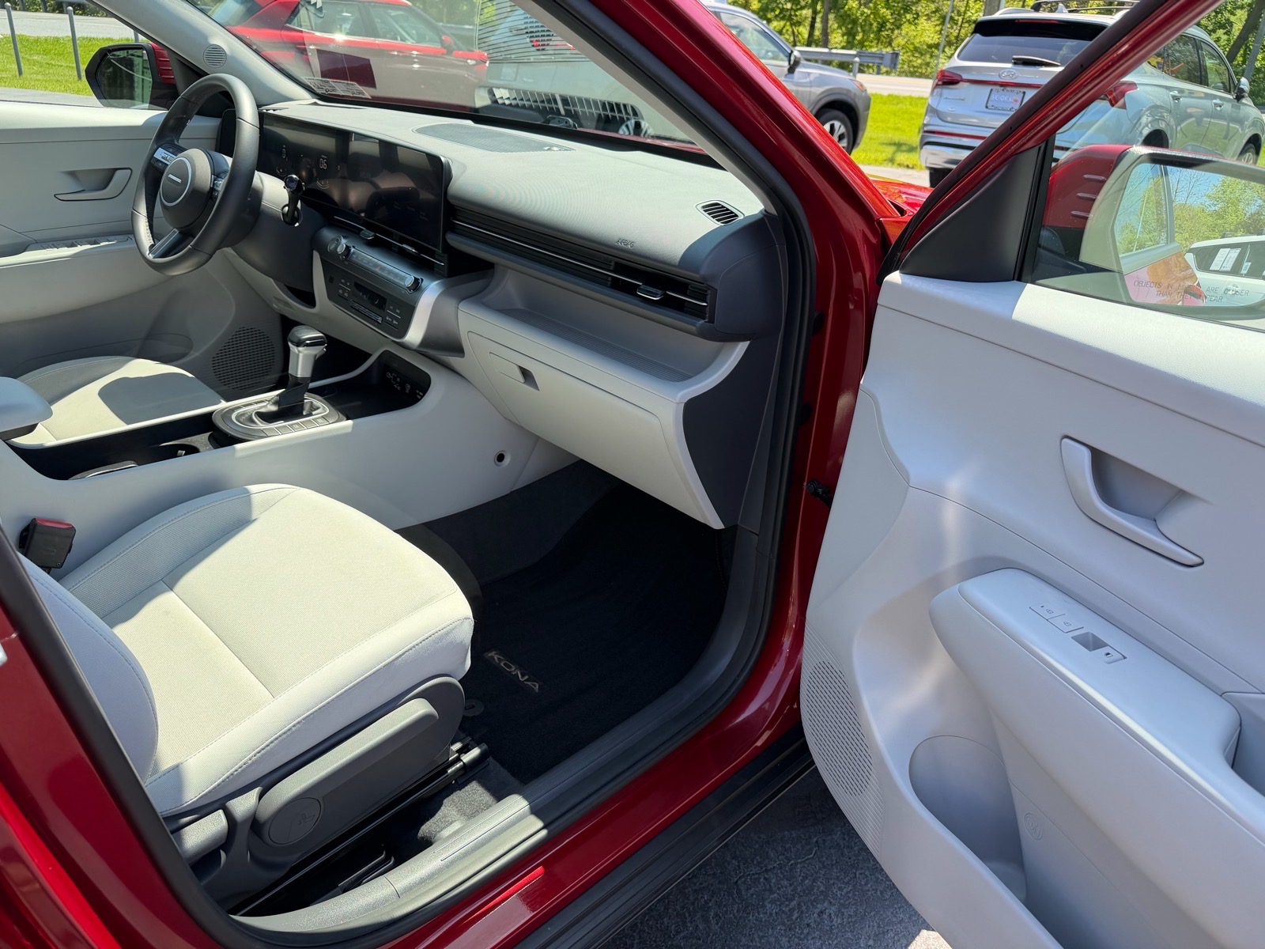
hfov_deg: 71.6
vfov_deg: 56.8
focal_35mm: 24
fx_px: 877
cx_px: 632
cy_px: 474
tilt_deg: -26.2
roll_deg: -2.6
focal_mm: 6.76
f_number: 1.78
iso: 100
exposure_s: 1/992
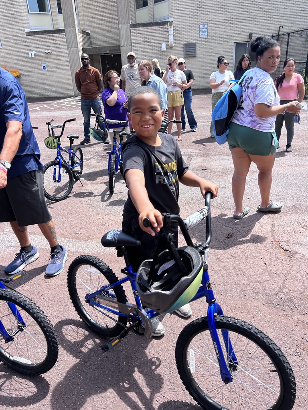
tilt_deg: -24.5
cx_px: 154
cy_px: 205
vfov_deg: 67.3
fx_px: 308
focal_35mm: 26
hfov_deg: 53.1
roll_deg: +2.3
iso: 50
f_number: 1.5
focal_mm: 5.7
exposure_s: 1/1159
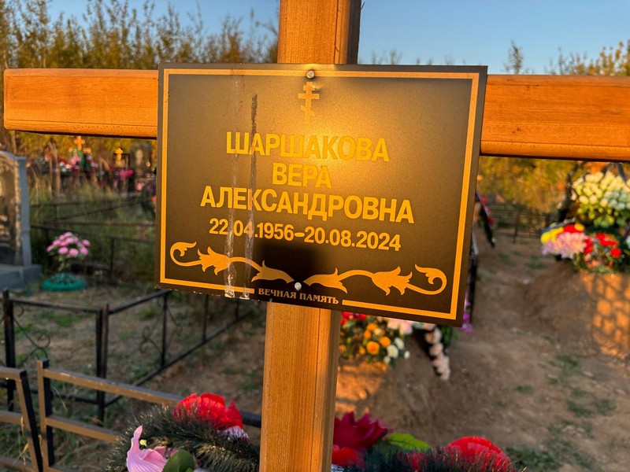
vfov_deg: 53.1
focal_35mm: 26
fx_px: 473
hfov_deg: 67.3
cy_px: 236
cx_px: 315
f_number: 1.6
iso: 50
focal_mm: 5.96
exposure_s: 1/581
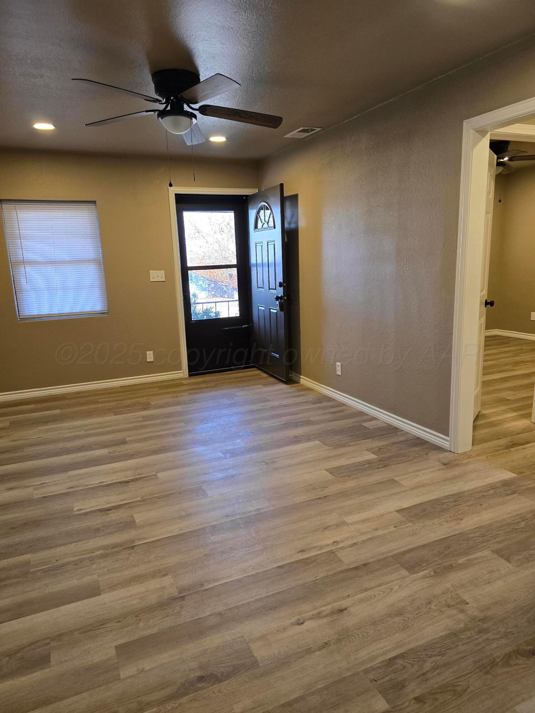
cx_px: 268
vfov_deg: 73.9
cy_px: 356
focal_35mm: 23
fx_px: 474
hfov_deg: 58.9
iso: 125
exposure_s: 1/120
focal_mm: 6.3
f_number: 1.7
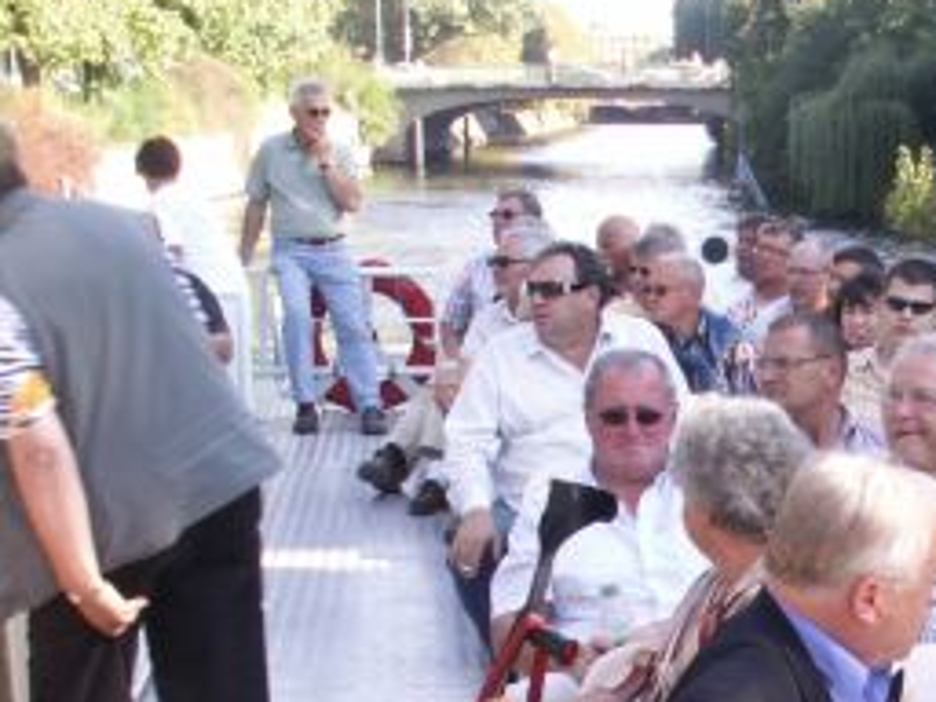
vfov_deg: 17.6
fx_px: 2217
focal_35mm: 82
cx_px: 976
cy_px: 709
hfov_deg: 22.7
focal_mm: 5.86
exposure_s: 1/30
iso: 50
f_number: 5.6
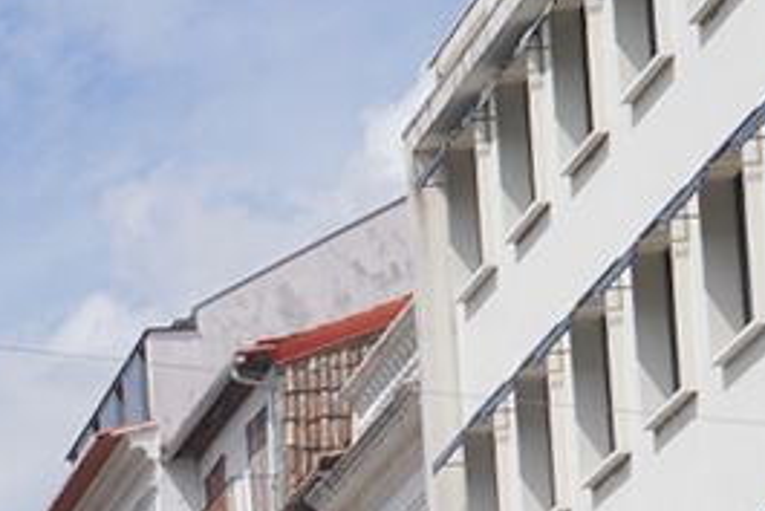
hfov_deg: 9.1
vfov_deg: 7.2
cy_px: 1152
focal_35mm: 181
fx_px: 3848
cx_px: -1530
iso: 100
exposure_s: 1/100
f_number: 18
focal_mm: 24
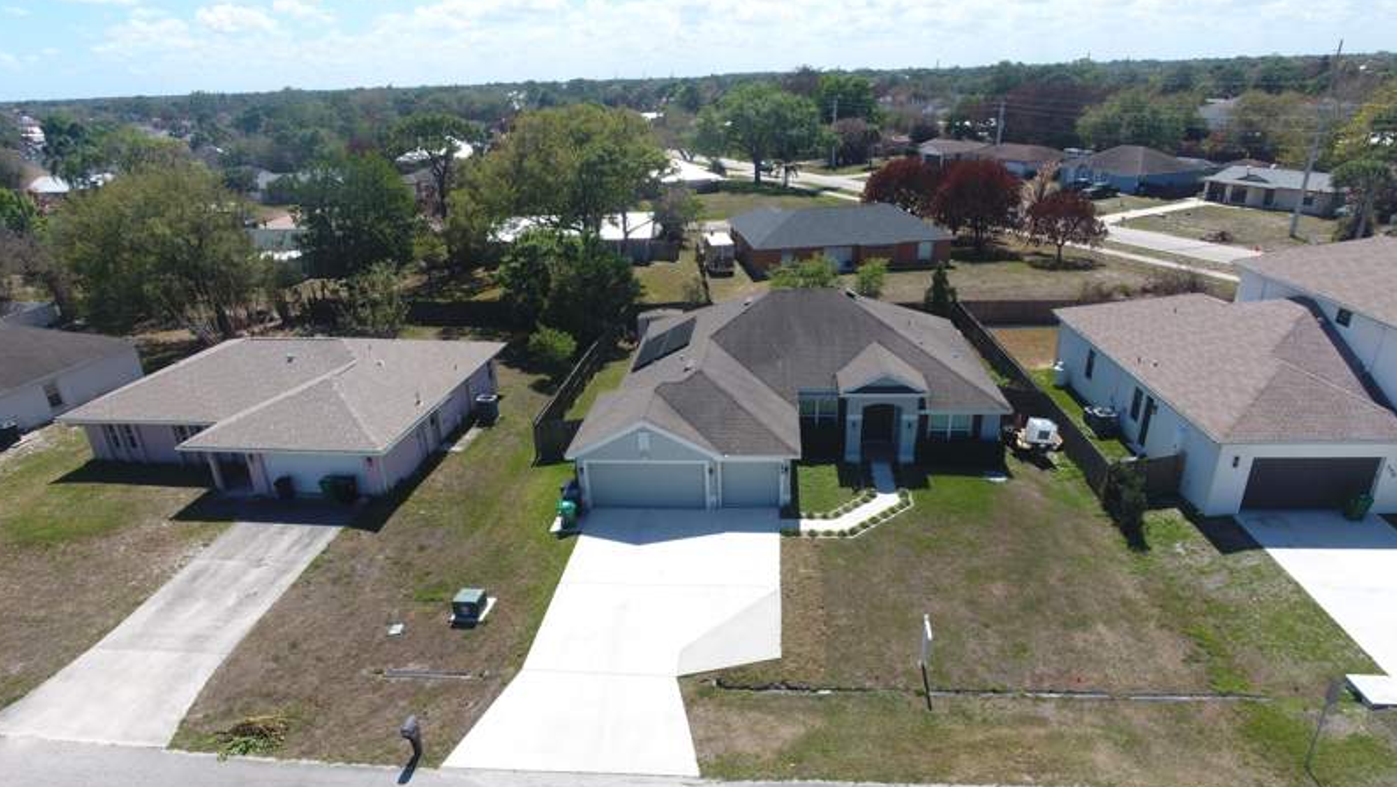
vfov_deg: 51.4
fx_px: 815
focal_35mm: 22
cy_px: 436
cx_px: 697
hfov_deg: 81.2
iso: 100
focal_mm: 3.61
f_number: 2.8
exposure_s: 1/760
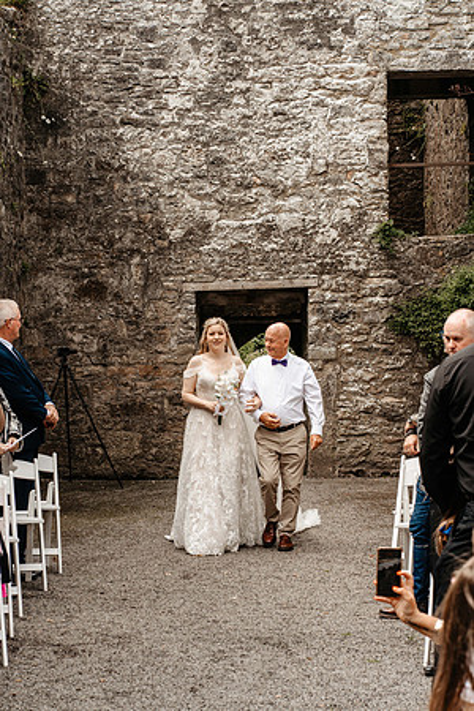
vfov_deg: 23.9
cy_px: 356
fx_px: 1679
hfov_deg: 16.1
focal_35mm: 85
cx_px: 237
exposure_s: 1/320
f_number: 9
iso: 500
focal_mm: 85
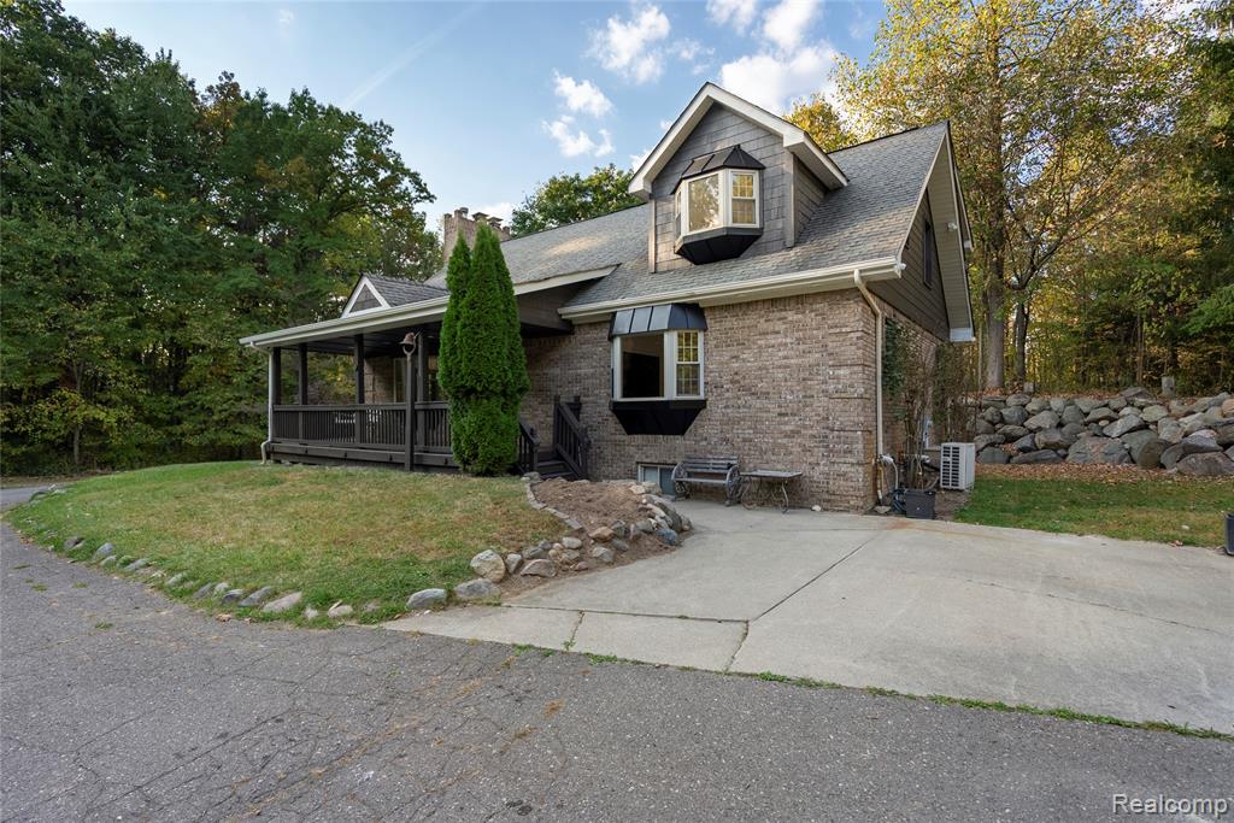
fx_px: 583
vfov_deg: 70.5
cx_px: 617
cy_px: 412
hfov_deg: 93.3
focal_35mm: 17
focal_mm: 17
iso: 100
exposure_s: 1/125
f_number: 4
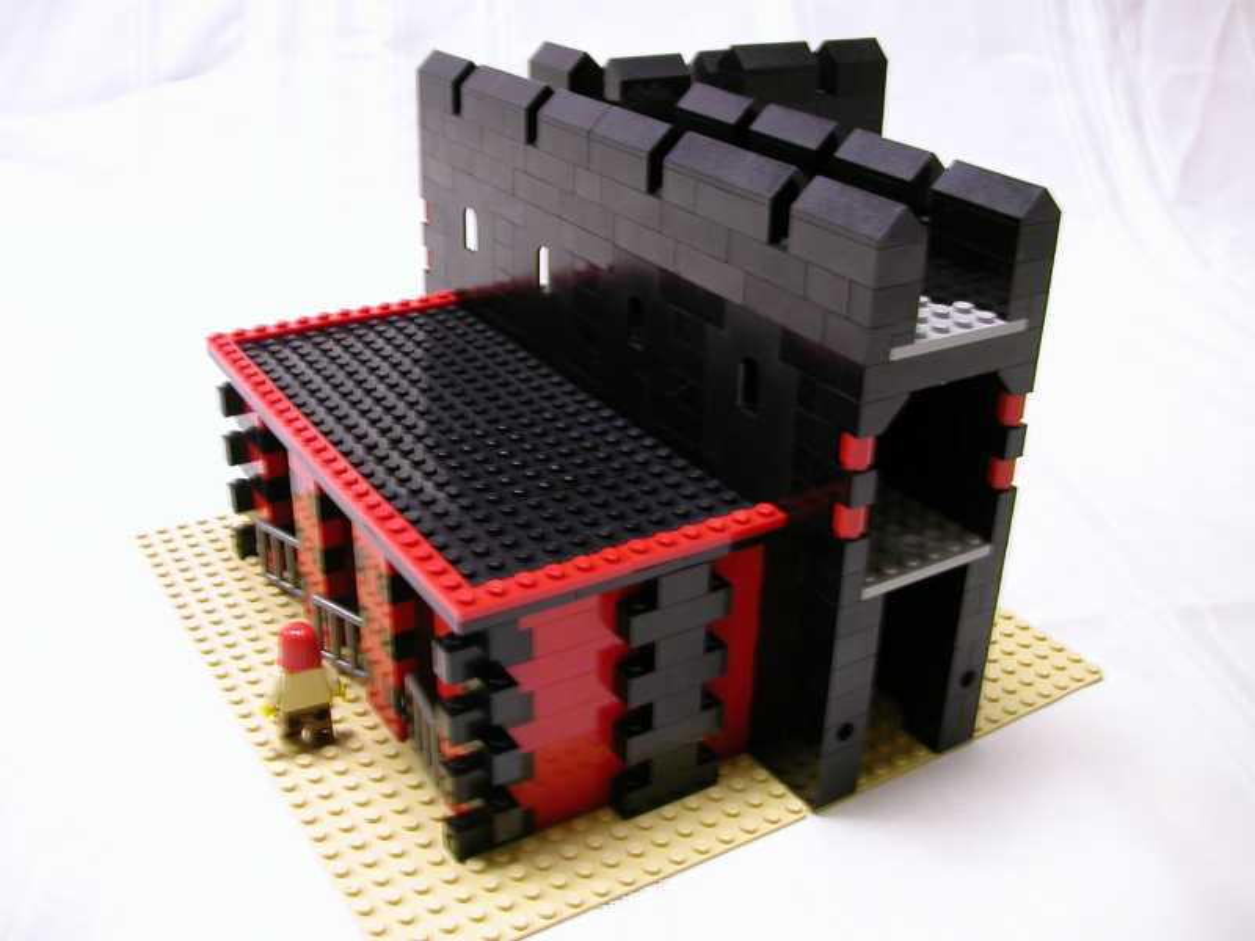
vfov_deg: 38.7
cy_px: 470
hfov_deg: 50.1
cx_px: 628
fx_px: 1341
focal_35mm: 37
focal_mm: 5.6
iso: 100
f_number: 2.7
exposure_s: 1/8.5
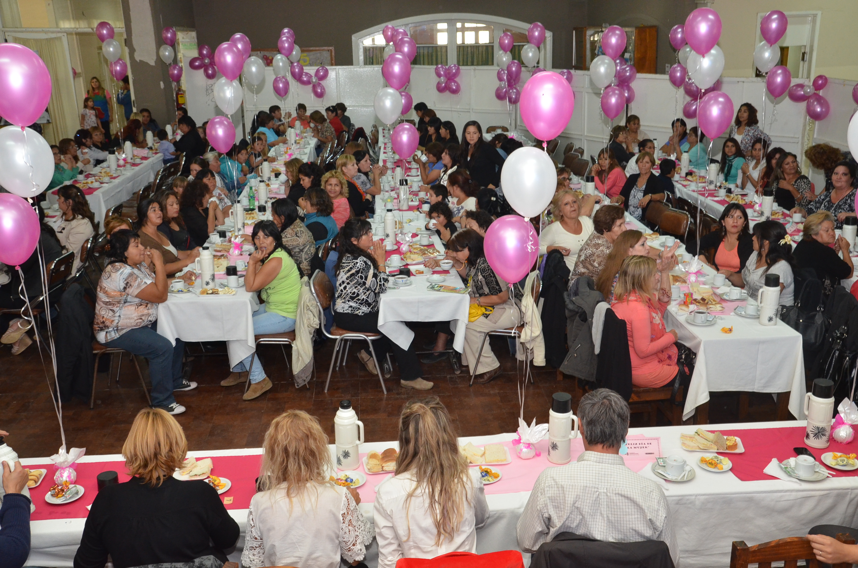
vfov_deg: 36.7
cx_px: 429
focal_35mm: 36
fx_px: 856
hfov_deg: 53.2
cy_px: 284
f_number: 8
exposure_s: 1/60
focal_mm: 24
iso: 1600
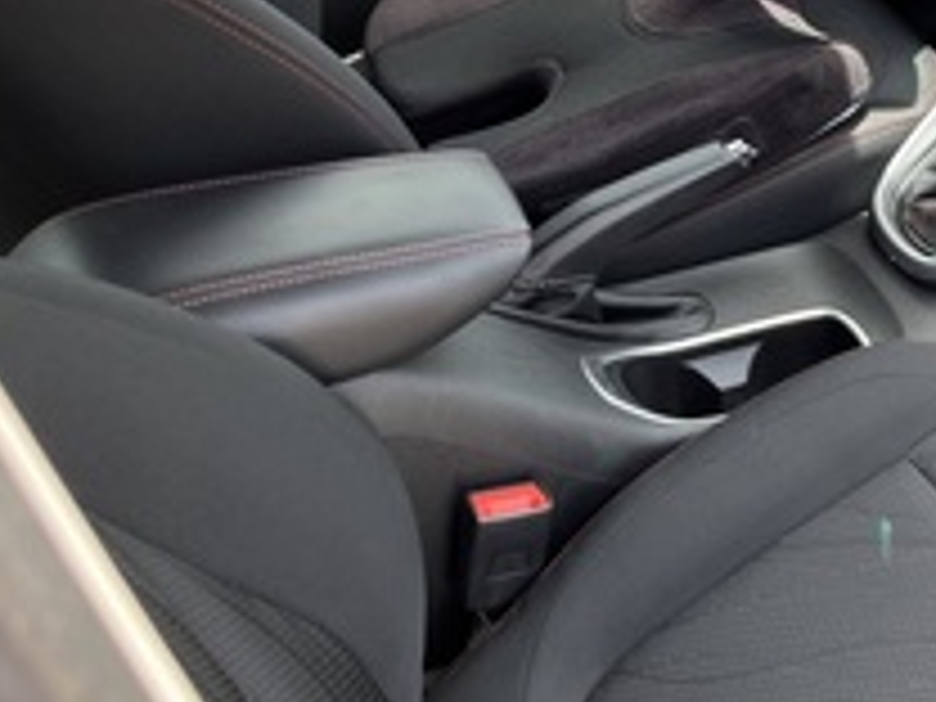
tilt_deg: -34.6
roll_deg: -3.6
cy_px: 124
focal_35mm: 57
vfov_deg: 25.2
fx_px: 1541
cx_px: 983
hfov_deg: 30.8
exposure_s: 1/206
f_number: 1.6
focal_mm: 5.1
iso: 50
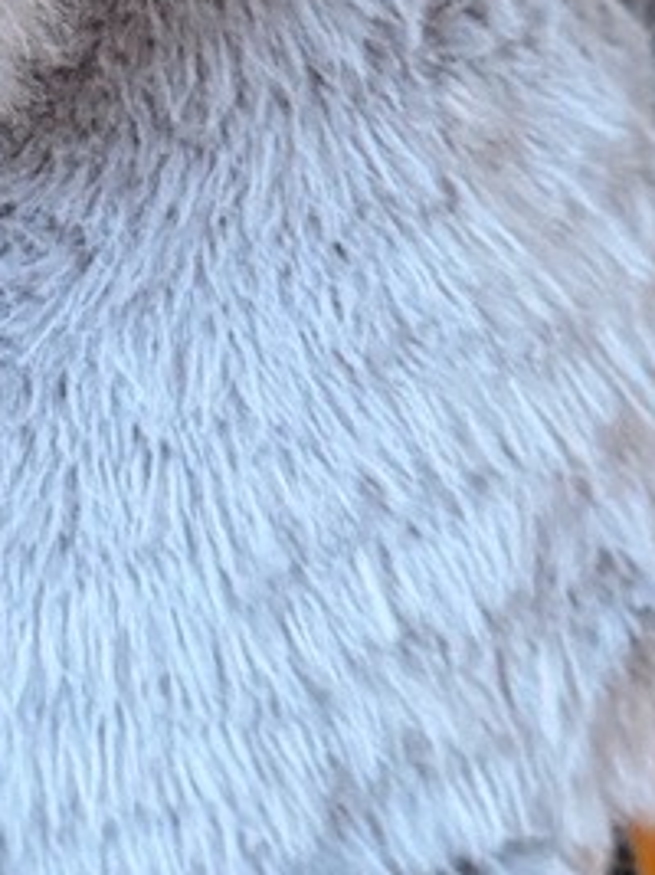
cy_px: -16
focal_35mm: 144
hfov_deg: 10.2
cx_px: -85
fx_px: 3636
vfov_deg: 13.5
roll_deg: +0.4
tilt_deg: -7.4
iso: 800
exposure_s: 1/33
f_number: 1.78
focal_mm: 6.76
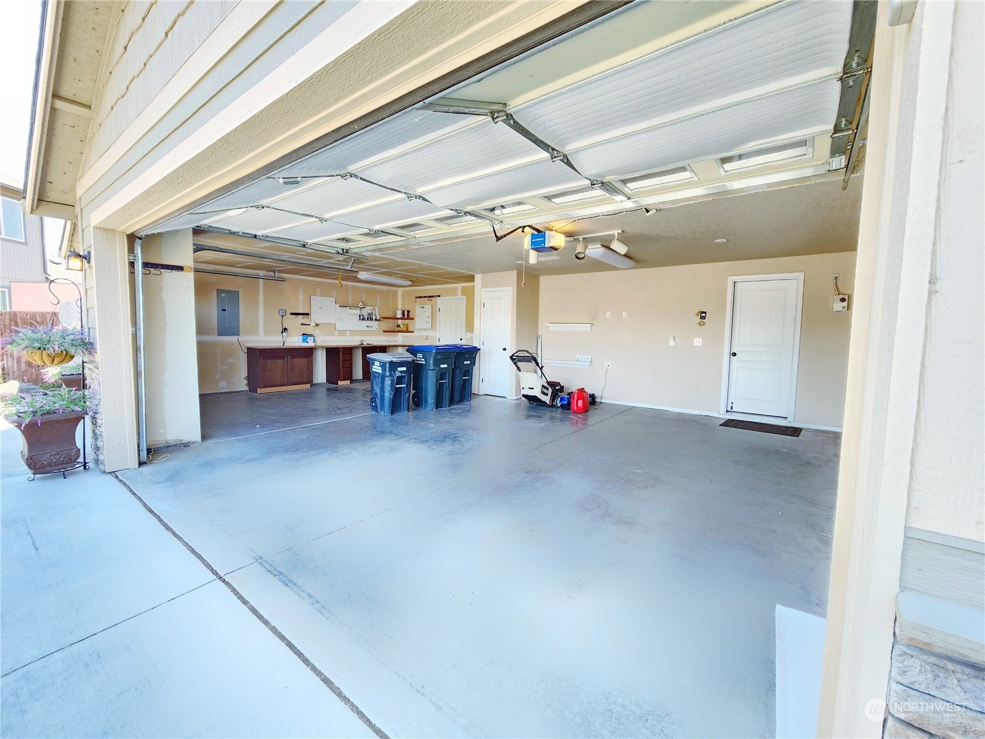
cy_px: 370
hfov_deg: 106.2
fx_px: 370
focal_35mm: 13
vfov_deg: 89.9
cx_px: 492
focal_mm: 2.2
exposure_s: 1/60
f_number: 2.2
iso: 80
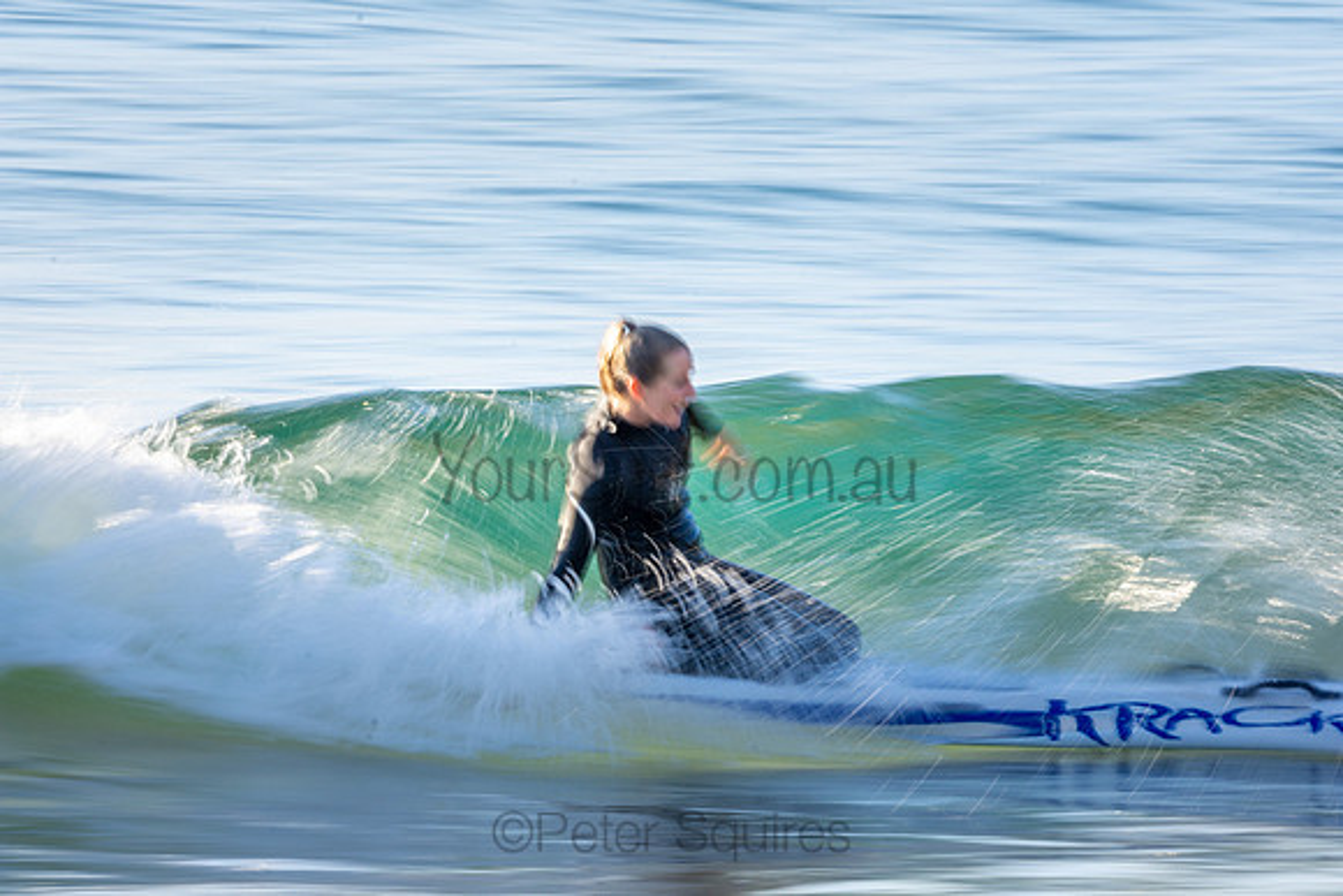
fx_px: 21268
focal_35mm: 570
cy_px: 448
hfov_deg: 3.6
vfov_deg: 2.4
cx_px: 672
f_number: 20
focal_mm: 380
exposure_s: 1/20
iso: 100
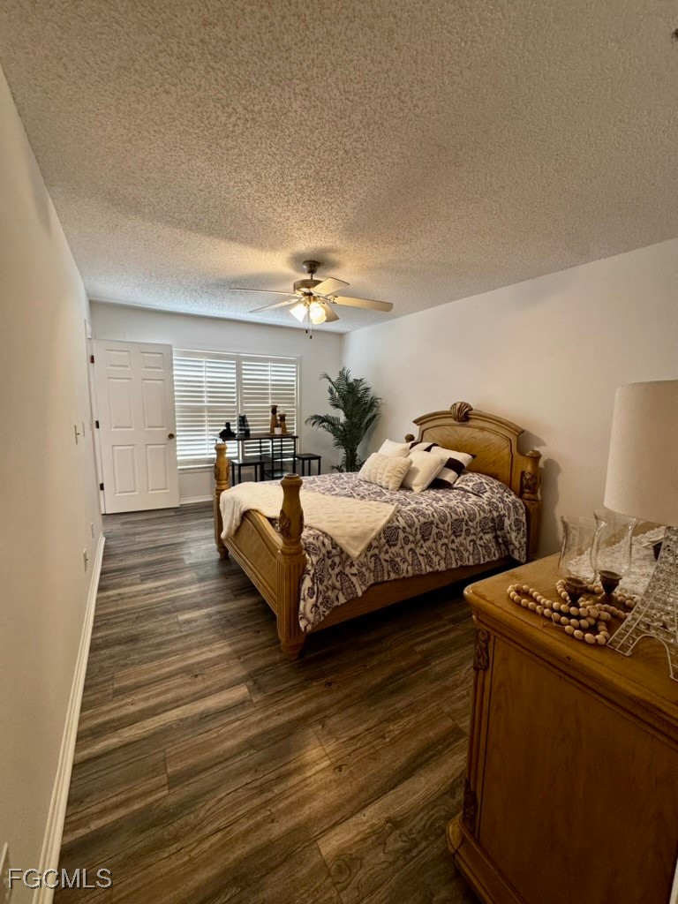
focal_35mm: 14
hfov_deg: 85.7
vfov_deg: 102.1
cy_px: 452
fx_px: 366
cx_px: 339
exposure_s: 1/60
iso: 250
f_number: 2.2
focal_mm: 2.22
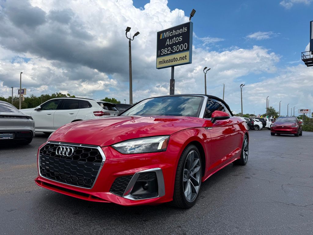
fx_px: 217
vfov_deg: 56.8
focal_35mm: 24
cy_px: 118
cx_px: 156
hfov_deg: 71.6
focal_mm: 6.76
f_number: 1.78
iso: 80
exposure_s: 1/6173
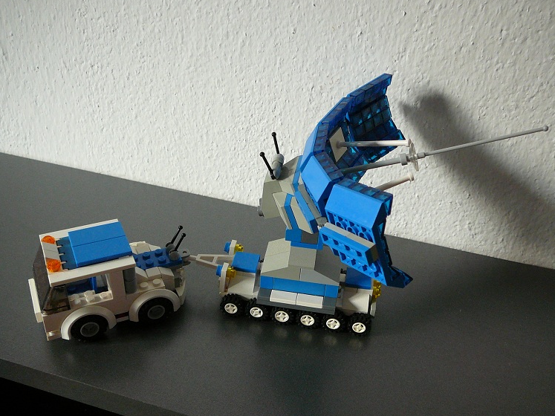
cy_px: 212
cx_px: 273
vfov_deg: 39.6
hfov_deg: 51.4
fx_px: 577
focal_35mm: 36
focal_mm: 5.2
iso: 200
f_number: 2.8
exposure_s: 1/30
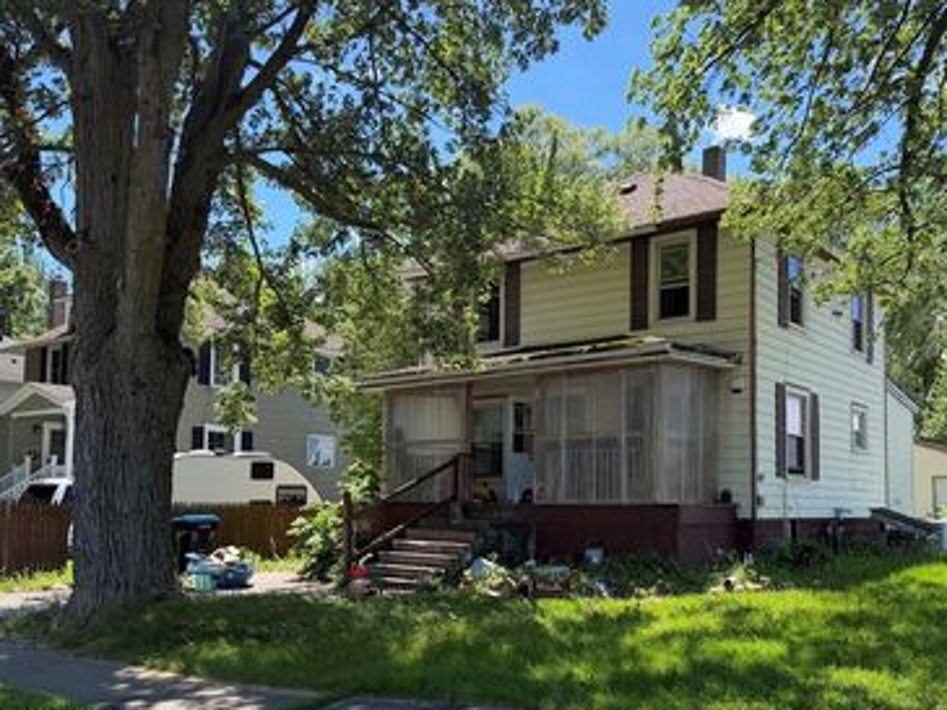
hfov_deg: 54.8
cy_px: 446
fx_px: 903
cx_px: 583
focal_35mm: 33
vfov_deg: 42.6
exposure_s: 1/1949
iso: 100
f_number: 1.78
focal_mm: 6.76
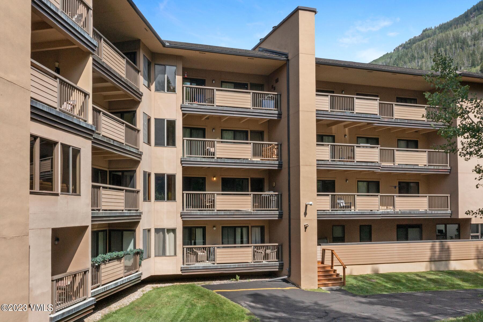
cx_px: 242
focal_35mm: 28
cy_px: 161
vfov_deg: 46.4
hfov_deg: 65.5
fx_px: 376
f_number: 9
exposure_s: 1/500
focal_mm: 10.26
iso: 200
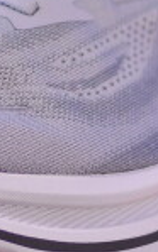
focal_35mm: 409
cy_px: -77
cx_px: -102
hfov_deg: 3.2
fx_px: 2821
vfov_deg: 5.1
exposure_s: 1/320
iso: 250
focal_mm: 50
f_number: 2.2
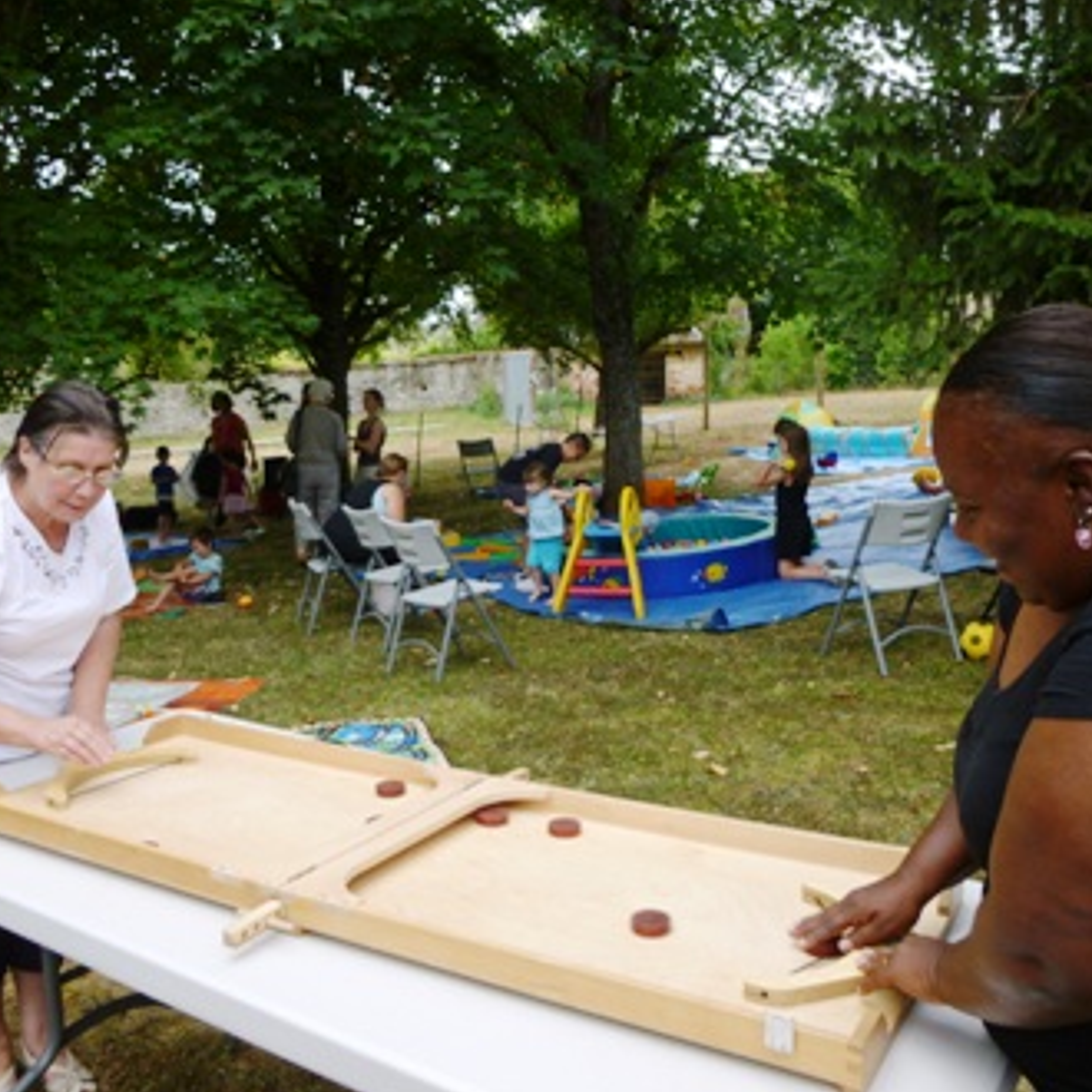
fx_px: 1071
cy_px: 546
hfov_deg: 54.0
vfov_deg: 54.0
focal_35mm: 30
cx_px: 529
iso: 100
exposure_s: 1/200
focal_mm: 4.5
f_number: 3.1
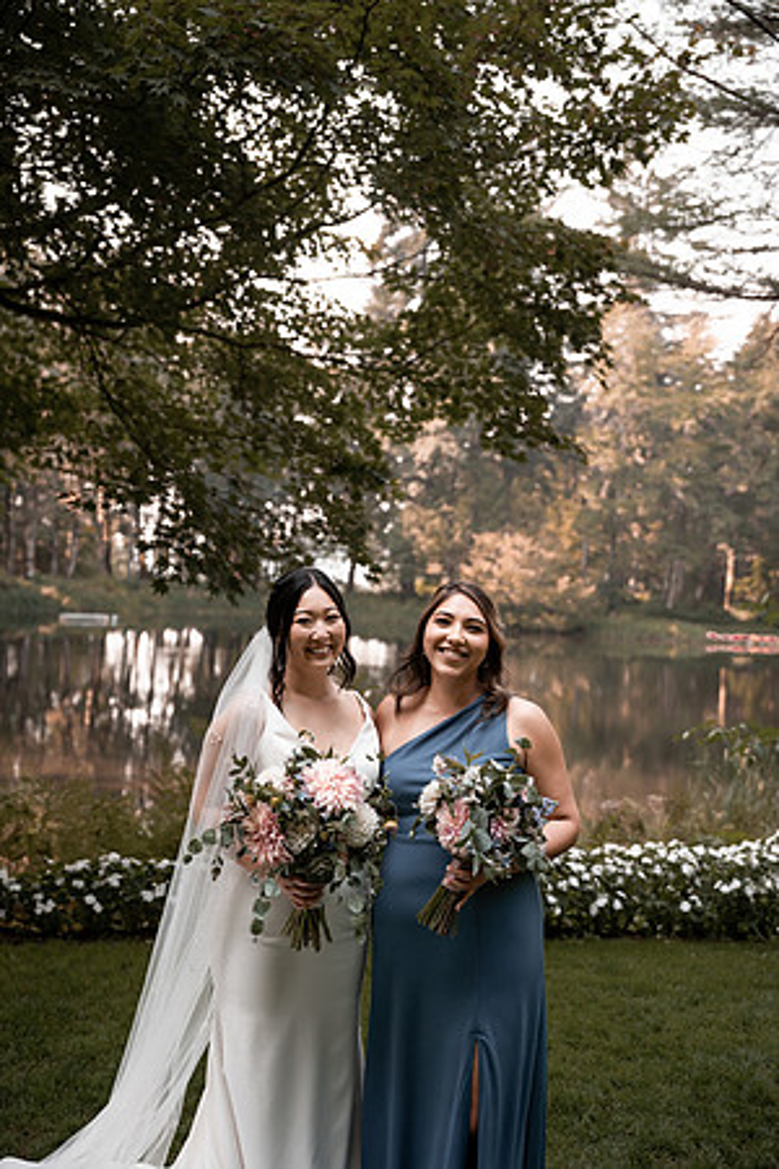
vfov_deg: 50.7
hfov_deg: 35.1
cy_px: 584
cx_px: 390
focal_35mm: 38
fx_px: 1233
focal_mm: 38
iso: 250
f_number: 2.8
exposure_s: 1/640
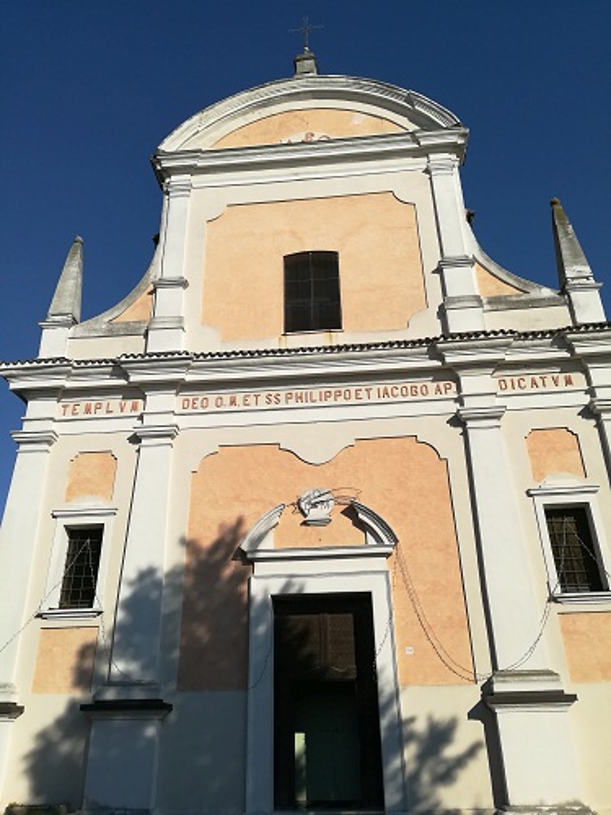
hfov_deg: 53.1
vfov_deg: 67.3
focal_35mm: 26
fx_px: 612
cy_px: 408
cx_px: 306
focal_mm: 3.83
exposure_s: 1/1527
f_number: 2.2
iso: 50
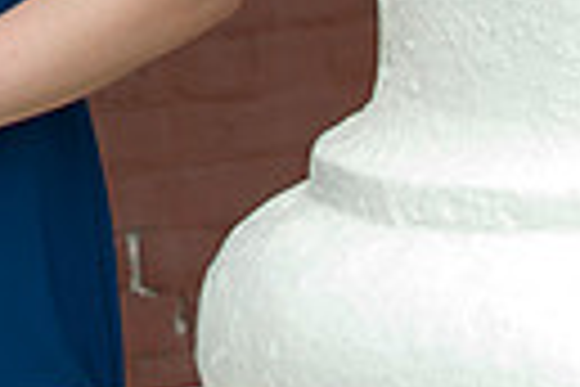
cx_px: -441
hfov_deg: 5.6
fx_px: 5800
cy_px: -454
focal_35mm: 360
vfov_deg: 3.8
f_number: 5
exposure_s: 1/125
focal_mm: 80
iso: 400
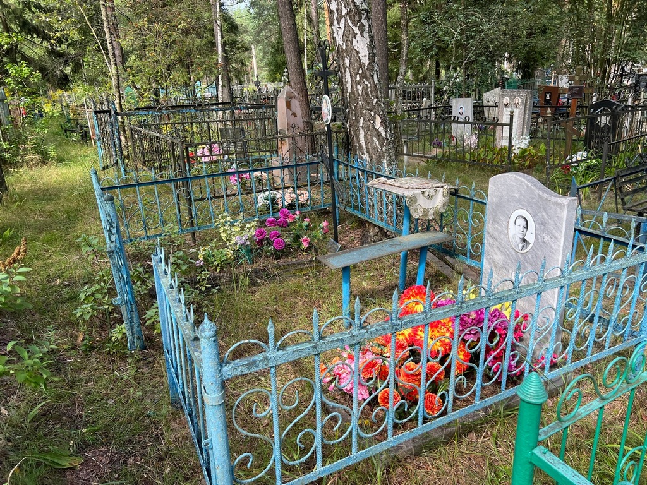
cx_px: 324
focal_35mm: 26
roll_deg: -3.0
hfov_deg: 67.3
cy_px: 242
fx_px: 486
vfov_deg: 53.1
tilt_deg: -23.3
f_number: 1.5
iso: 50
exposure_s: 1/367
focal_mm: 5.7
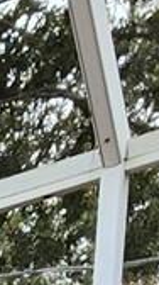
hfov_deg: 6.4
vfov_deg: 10.3
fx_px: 1016
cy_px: 901
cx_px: -572
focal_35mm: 135
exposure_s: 1/172
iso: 50
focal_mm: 2.2
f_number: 2.2
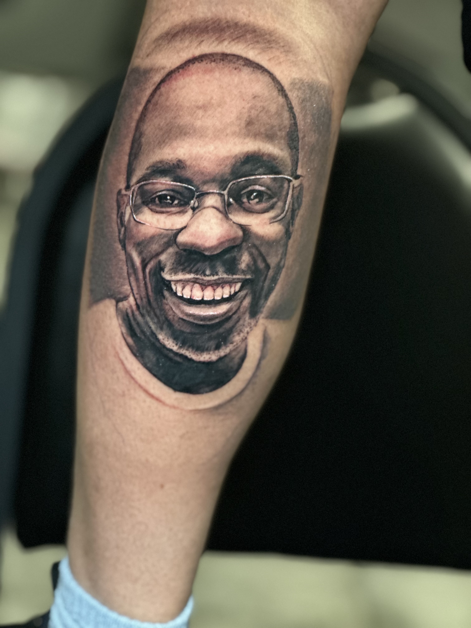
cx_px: 236
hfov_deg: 19.1
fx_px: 1397
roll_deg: -8.0
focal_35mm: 77
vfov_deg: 25.3
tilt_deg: -15.3
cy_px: 314
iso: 800
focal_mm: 9
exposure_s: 1/15
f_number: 2.8
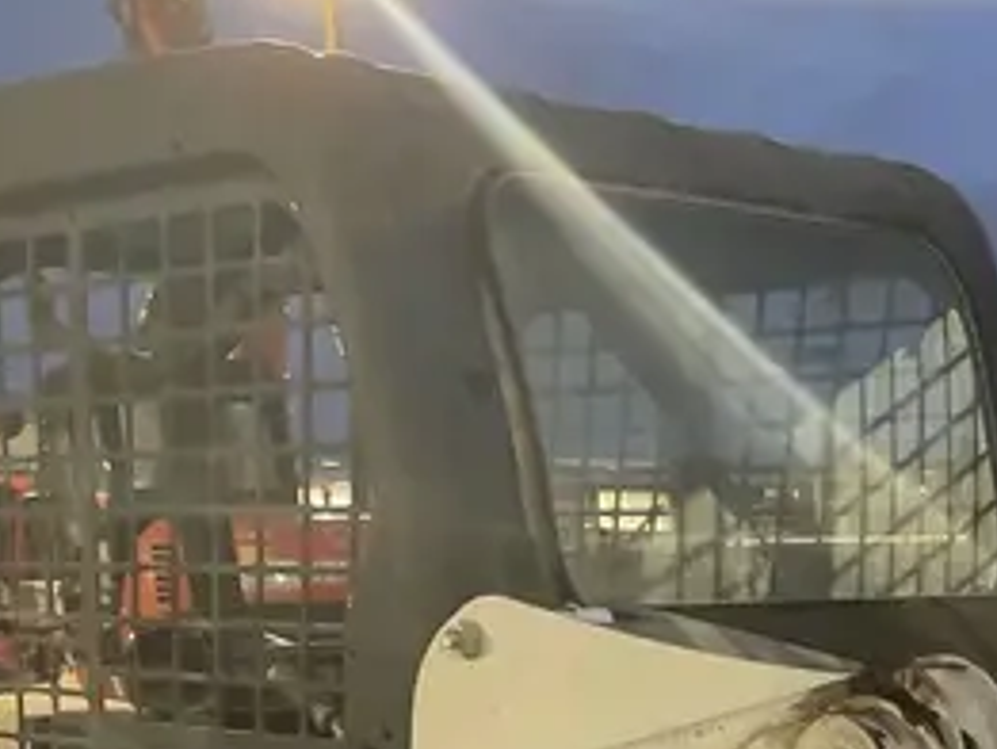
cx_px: 932
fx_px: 2103
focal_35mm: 73
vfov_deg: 17.5
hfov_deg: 25.7
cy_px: 1213
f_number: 1.6
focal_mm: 4.2
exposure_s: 1/30
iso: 1000
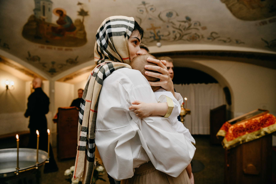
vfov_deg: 53.1
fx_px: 184
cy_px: 92
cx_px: 138
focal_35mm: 24
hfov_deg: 73.7
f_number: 3.5
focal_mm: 24
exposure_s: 1/160
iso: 500
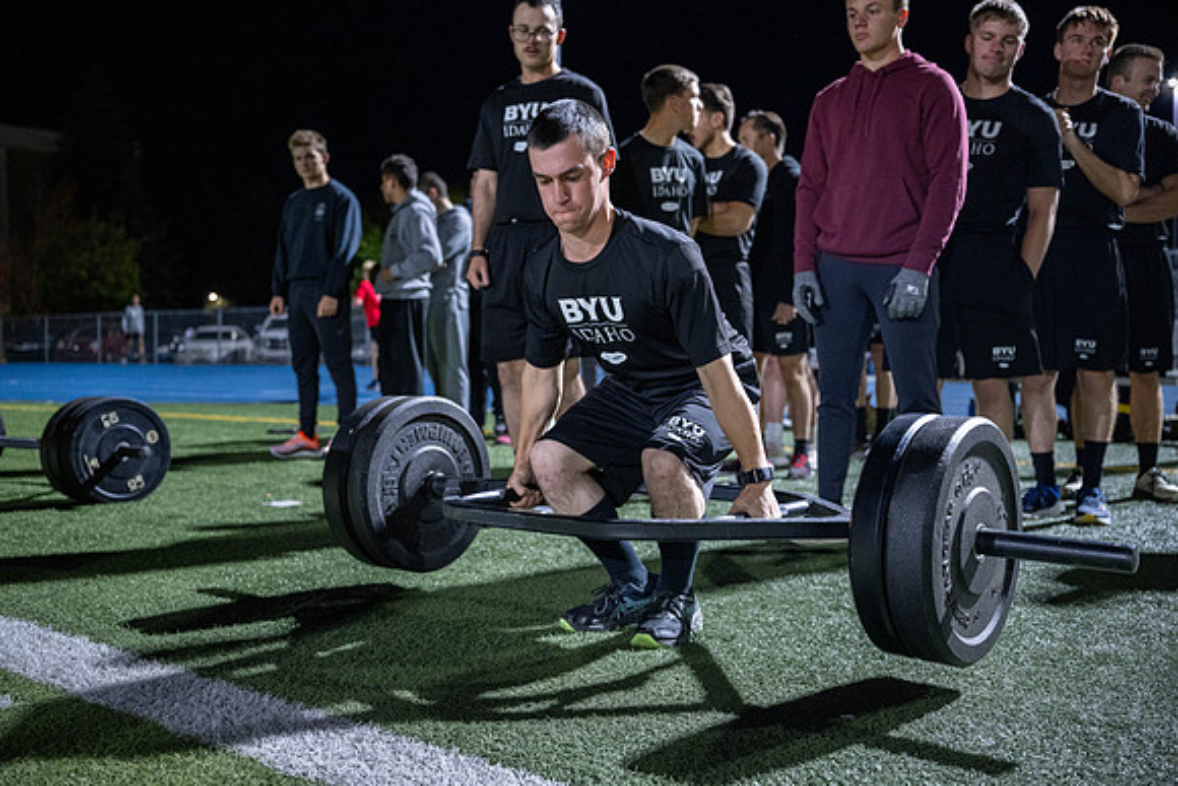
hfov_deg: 53.1
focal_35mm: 36
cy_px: 393
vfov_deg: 36.9
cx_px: 589
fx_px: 1178
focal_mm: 36
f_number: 2.8
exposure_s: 1/125
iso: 2000
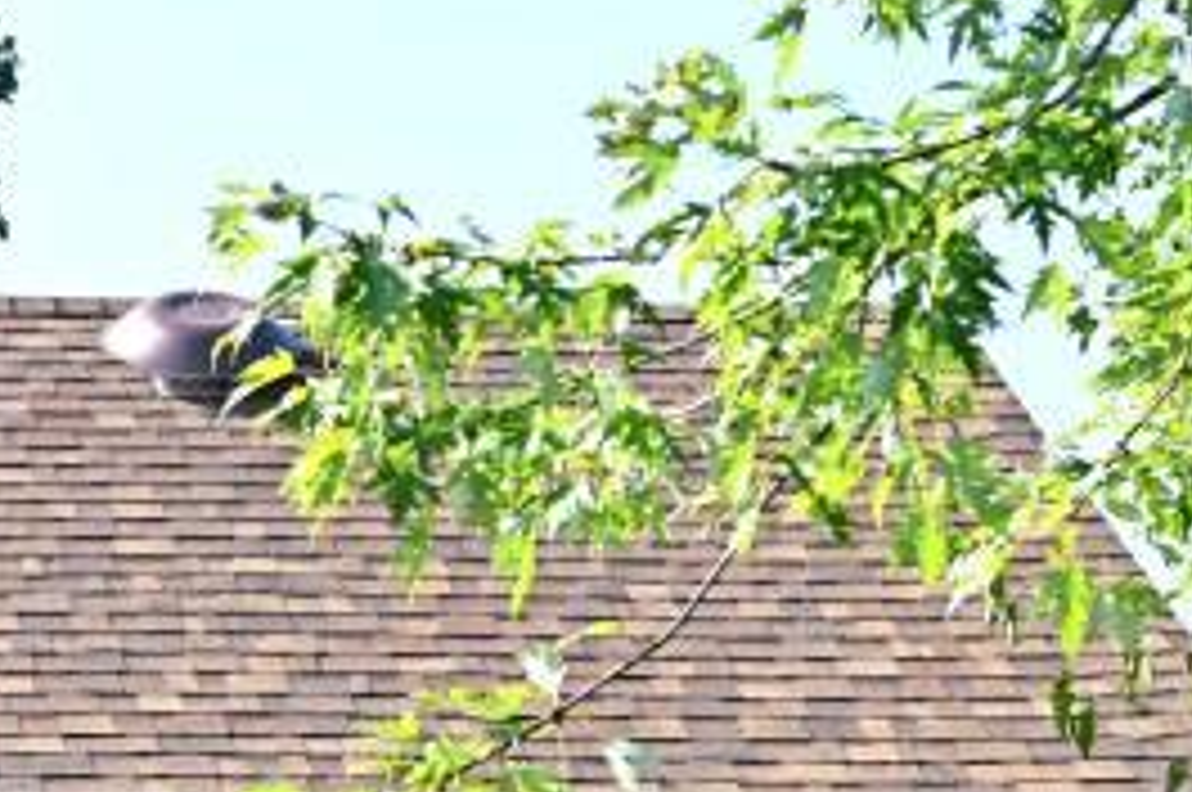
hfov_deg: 11.8
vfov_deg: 7.8
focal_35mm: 170
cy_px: 1431
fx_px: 5622
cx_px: -351
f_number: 5.6
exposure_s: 1/250
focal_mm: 30
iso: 100
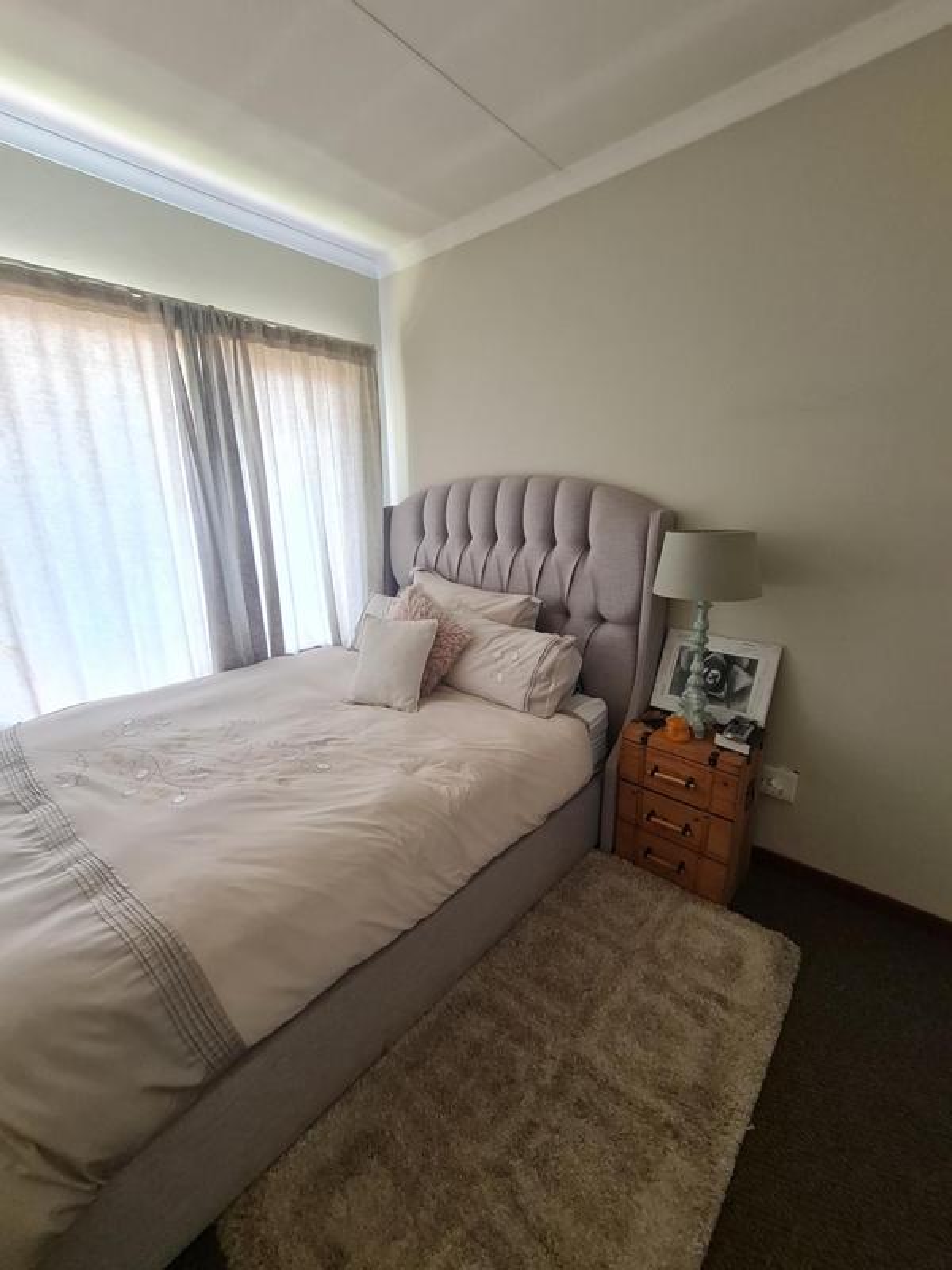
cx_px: 476
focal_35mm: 13
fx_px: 477
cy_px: 635
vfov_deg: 106.2
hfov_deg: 89.9
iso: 320
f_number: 2.2
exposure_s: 1/33
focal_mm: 2.2
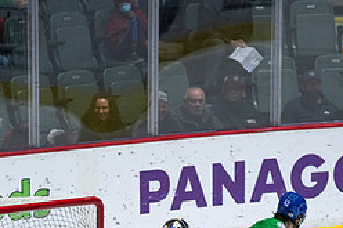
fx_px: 5617
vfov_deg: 2.3
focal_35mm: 590
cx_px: 179
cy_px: 294
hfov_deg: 3.5
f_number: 2.8
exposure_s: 1/1250
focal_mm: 200
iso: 1250
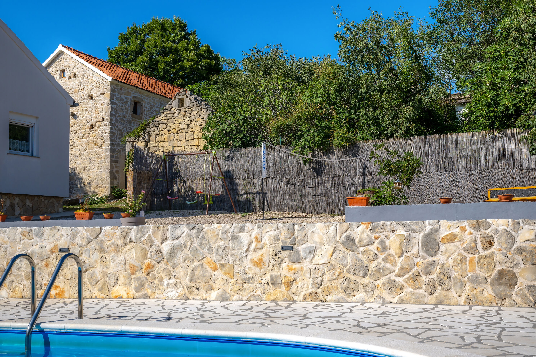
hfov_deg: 48.5
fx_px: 596
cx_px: 268
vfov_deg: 33.4
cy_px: 178
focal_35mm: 40
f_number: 11
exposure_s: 1/640
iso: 200
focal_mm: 40
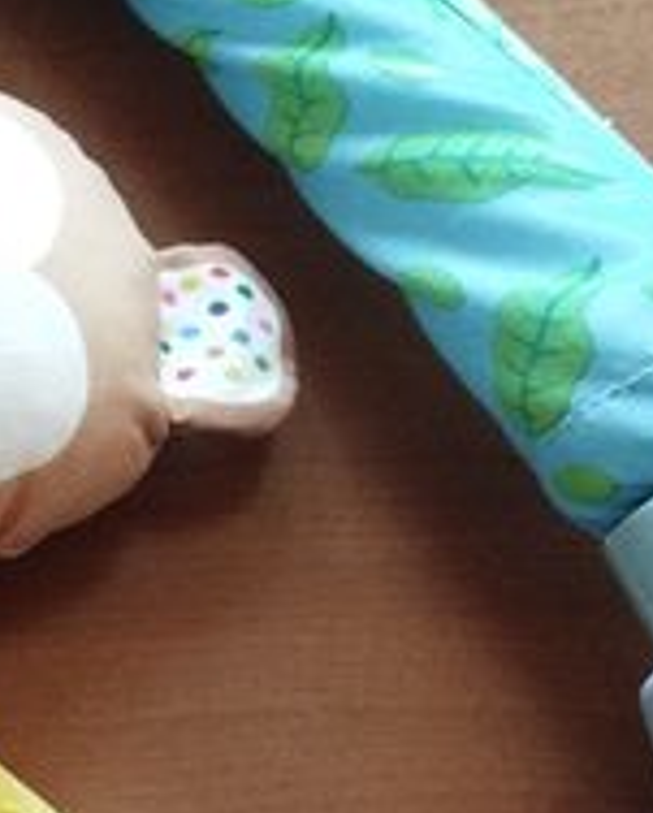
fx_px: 3374
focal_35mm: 140
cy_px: 718
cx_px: -727
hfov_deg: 10.1
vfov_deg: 13.6
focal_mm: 4.71
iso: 194
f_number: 1.79
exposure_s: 1/100
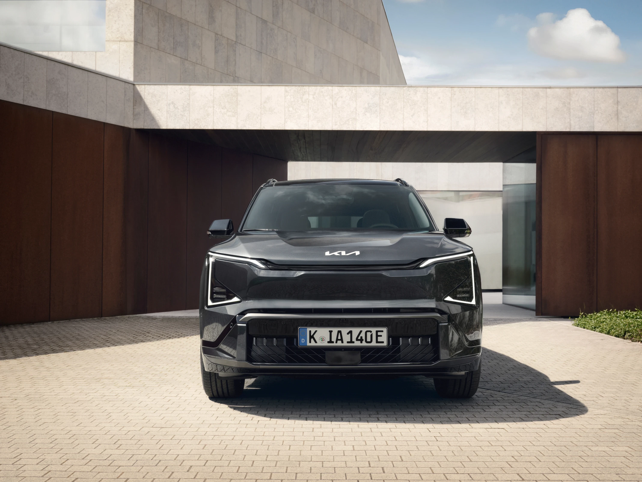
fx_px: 742
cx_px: 321
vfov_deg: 36.0
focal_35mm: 40
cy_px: 241
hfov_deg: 46.8
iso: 320
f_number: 8
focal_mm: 50.8
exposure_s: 1/250
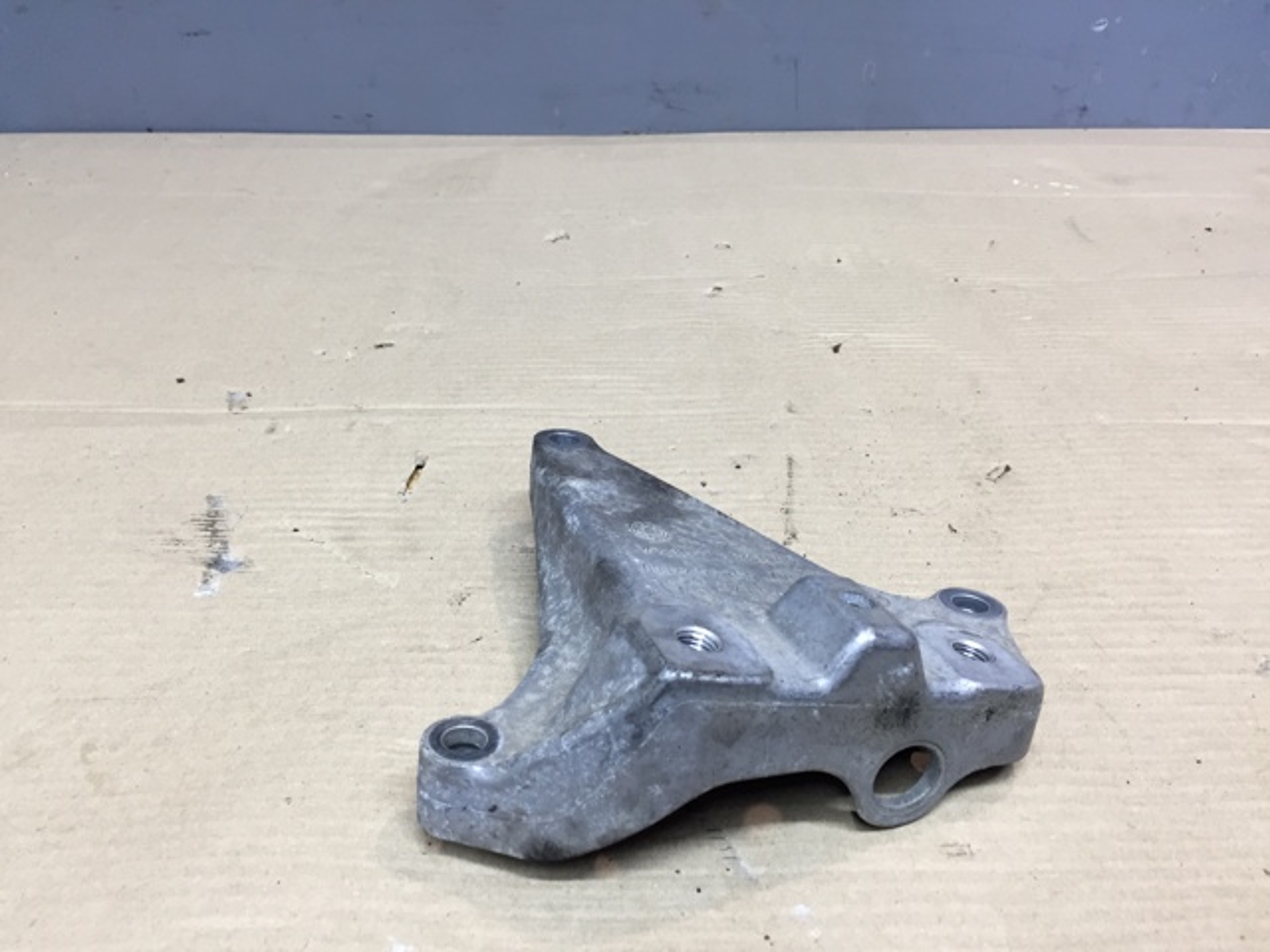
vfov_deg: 48.2
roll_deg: -2.2
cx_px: 635
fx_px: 1064
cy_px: 476
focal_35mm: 29
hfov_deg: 61.7
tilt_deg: -34.3
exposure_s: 1/33
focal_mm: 4.15
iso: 64
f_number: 2.2
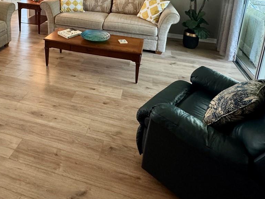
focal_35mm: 29
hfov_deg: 60.2
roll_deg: -0.6
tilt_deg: -12.4
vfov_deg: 42.6
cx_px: 89
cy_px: 7
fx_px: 222
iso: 400
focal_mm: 2.22
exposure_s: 1/60
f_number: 2.2
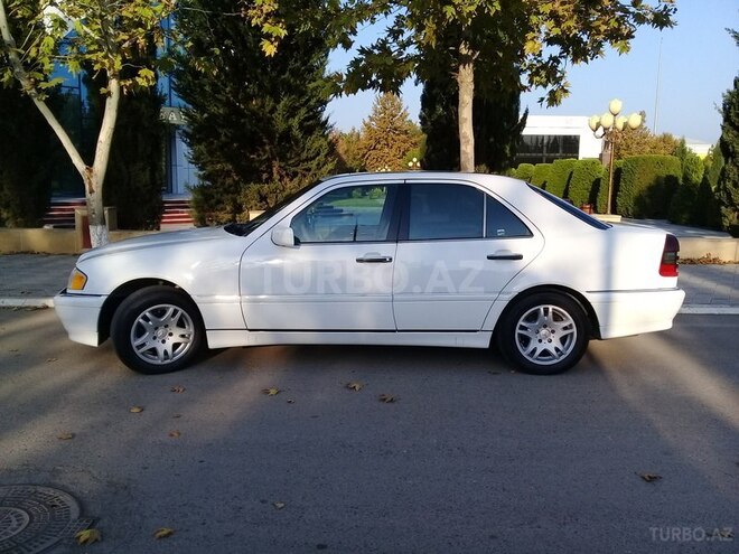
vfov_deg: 45.4
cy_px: 277
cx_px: 370
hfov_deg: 58.4
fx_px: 662
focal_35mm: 31
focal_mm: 3.3
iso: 50
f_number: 2.2
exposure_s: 1/747
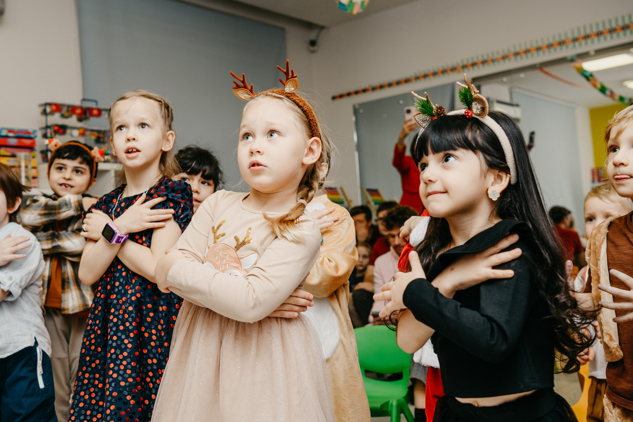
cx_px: 280
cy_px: 198
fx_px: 774
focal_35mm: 44
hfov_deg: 44.4
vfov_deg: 30.5
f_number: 4
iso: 250
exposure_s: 1/160
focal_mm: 34
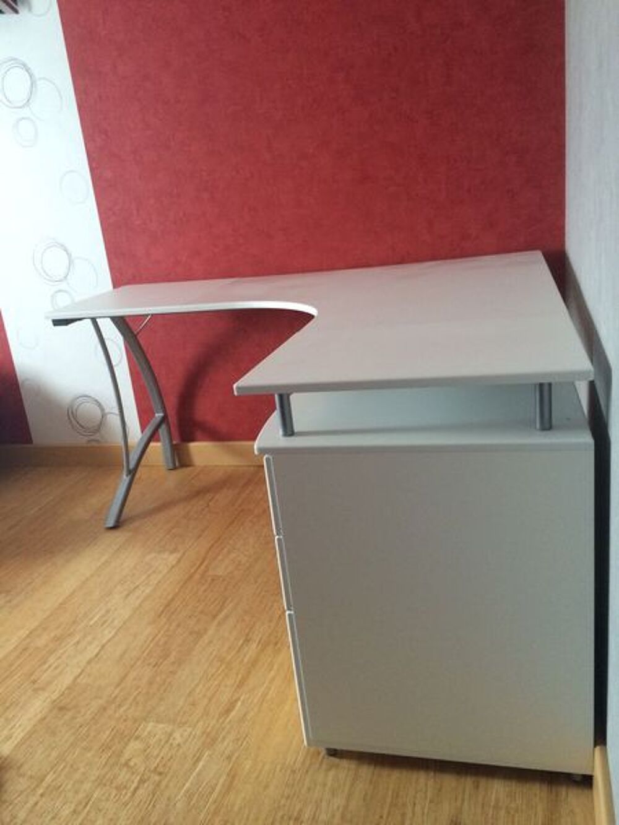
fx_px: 691
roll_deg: +8.3
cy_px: 412
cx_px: 310
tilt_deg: -18.6
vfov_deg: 61.7
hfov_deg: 48.2
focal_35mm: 29
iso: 250
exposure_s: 1/24
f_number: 2.2
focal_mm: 4.15
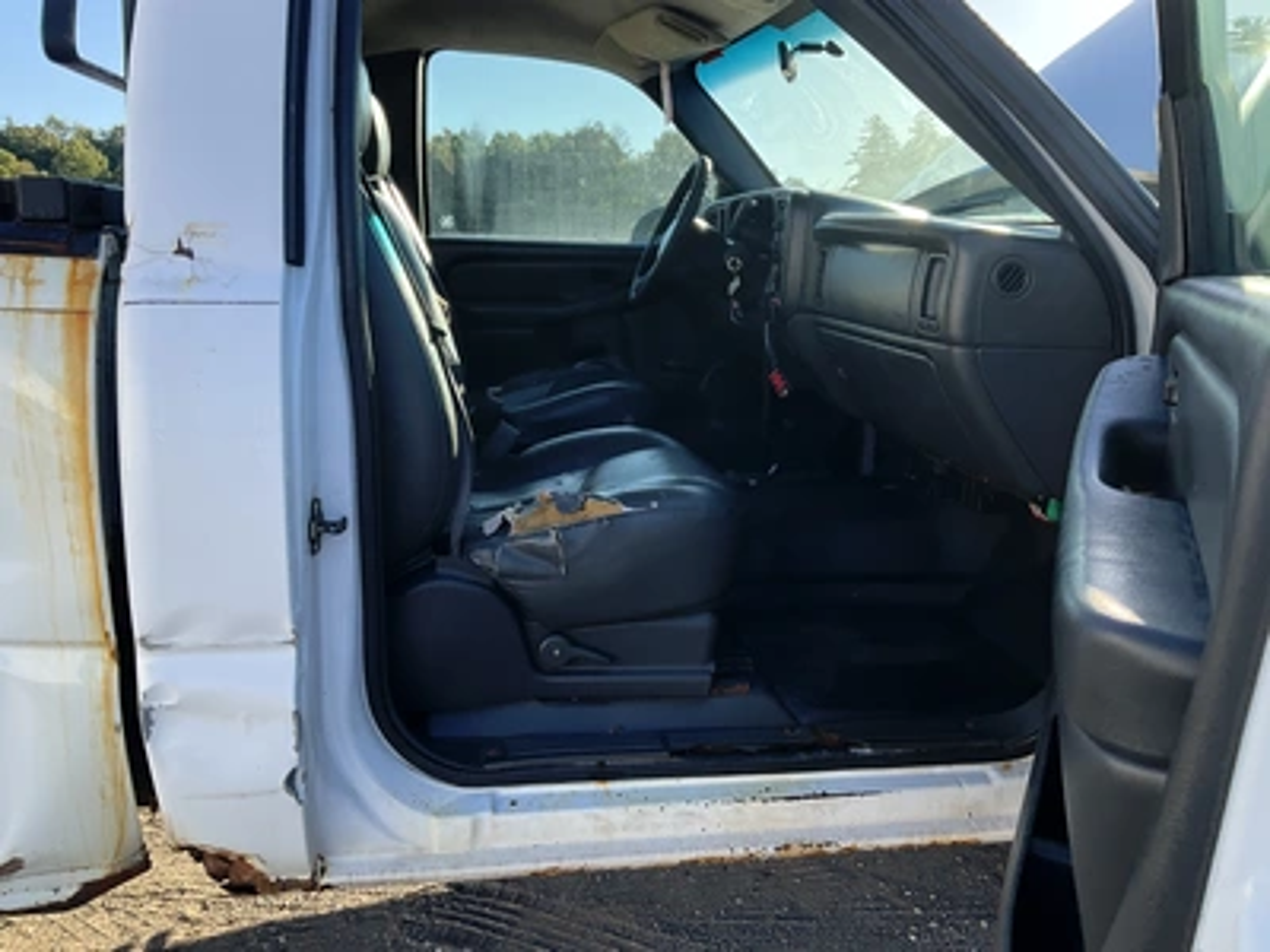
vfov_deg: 48.2
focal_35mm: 29
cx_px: 635
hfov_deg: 61.7
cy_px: 476
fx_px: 1064
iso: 25
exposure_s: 1/380
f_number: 1.8
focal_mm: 3
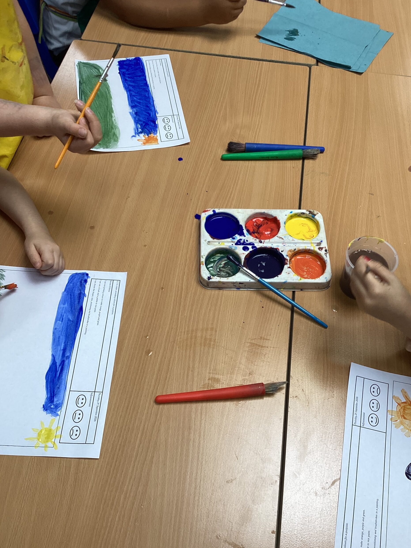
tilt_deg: -56.5
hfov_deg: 44.2
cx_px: 205
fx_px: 507
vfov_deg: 56.8
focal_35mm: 32
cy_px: 278
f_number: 2.4
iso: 64
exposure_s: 1/60
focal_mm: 3.3
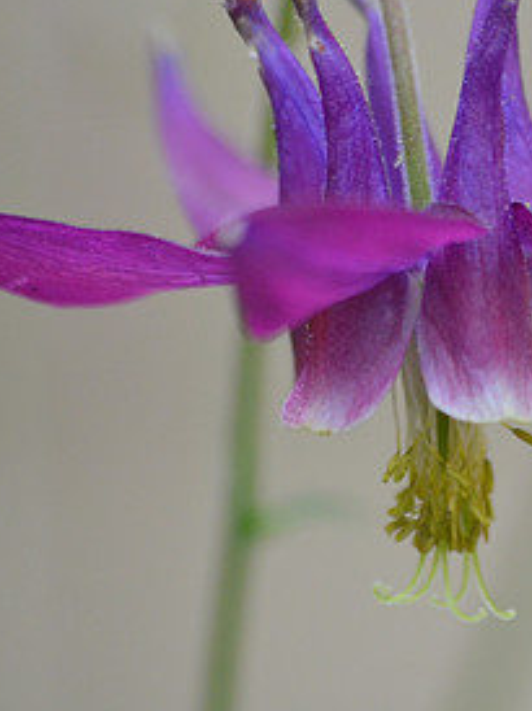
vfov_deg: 3.8
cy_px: 236
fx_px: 10631
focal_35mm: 518
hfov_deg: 2.9
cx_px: 462
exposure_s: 1/500
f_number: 4.5
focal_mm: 170
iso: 1000
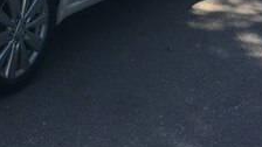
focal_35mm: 93
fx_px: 646
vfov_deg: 12.5
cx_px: -28
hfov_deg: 21.7
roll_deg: -1.3
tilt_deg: -11.4
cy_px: -53
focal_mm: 4.15
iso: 25
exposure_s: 1/447
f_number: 2.2
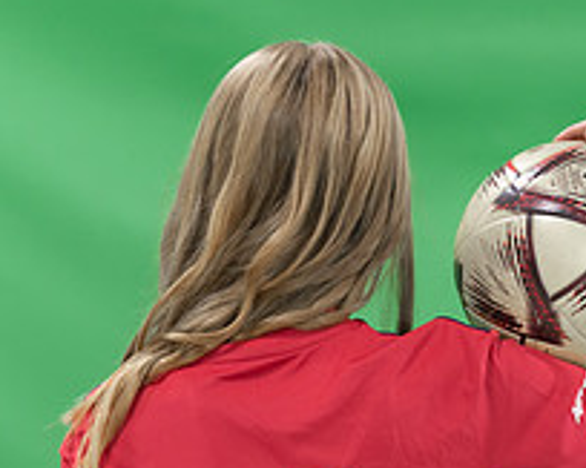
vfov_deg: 3.9
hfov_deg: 4.9
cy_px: 492
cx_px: 371
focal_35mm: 392
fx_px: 6795
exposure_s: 1/250
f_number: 2.8
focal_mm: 147
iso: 1000
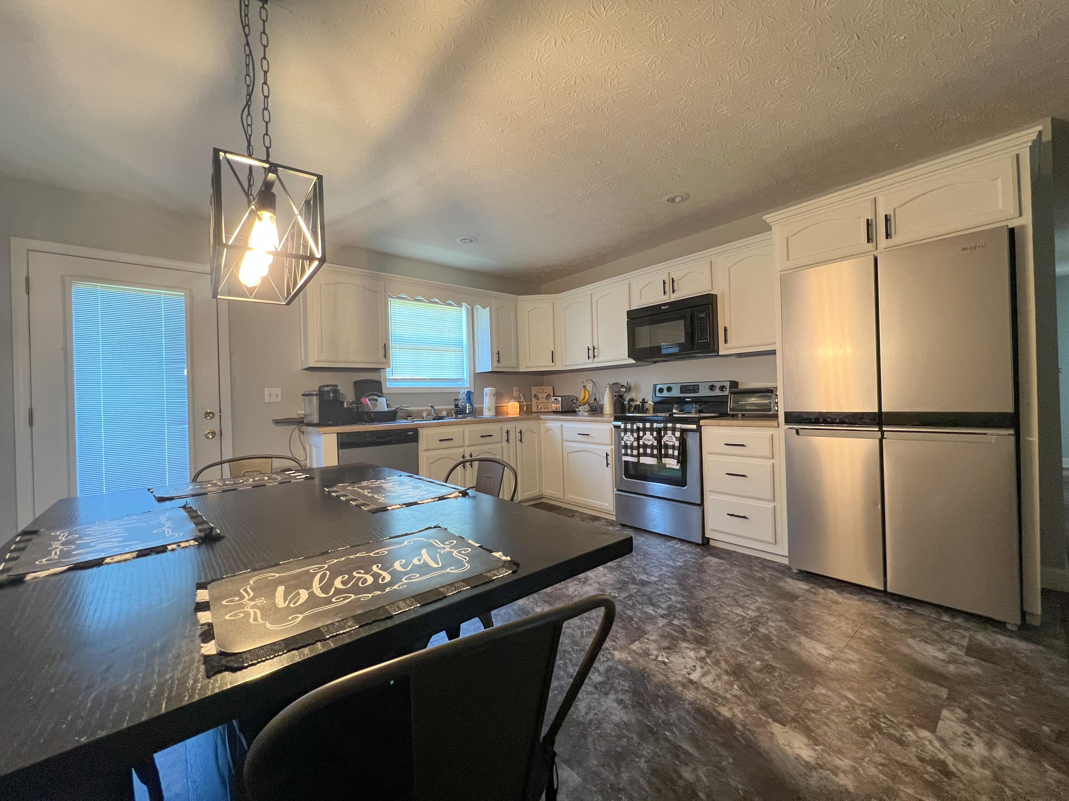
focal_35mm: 13
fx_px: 401
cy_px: 400
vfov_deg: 89.9
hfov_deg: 106.2
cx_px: 534
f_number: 1.8
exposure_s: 1/60
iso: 250
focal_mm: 1.57
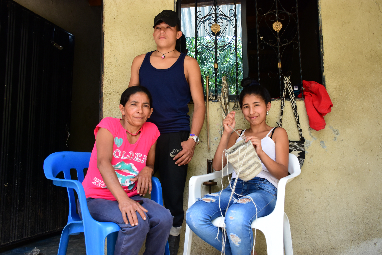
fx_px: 350
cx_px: 191
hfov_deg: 57.2
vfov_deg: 40.0
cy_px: 128
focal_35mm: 33
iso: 640
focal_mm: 22
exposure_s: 1/500
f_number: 4.5
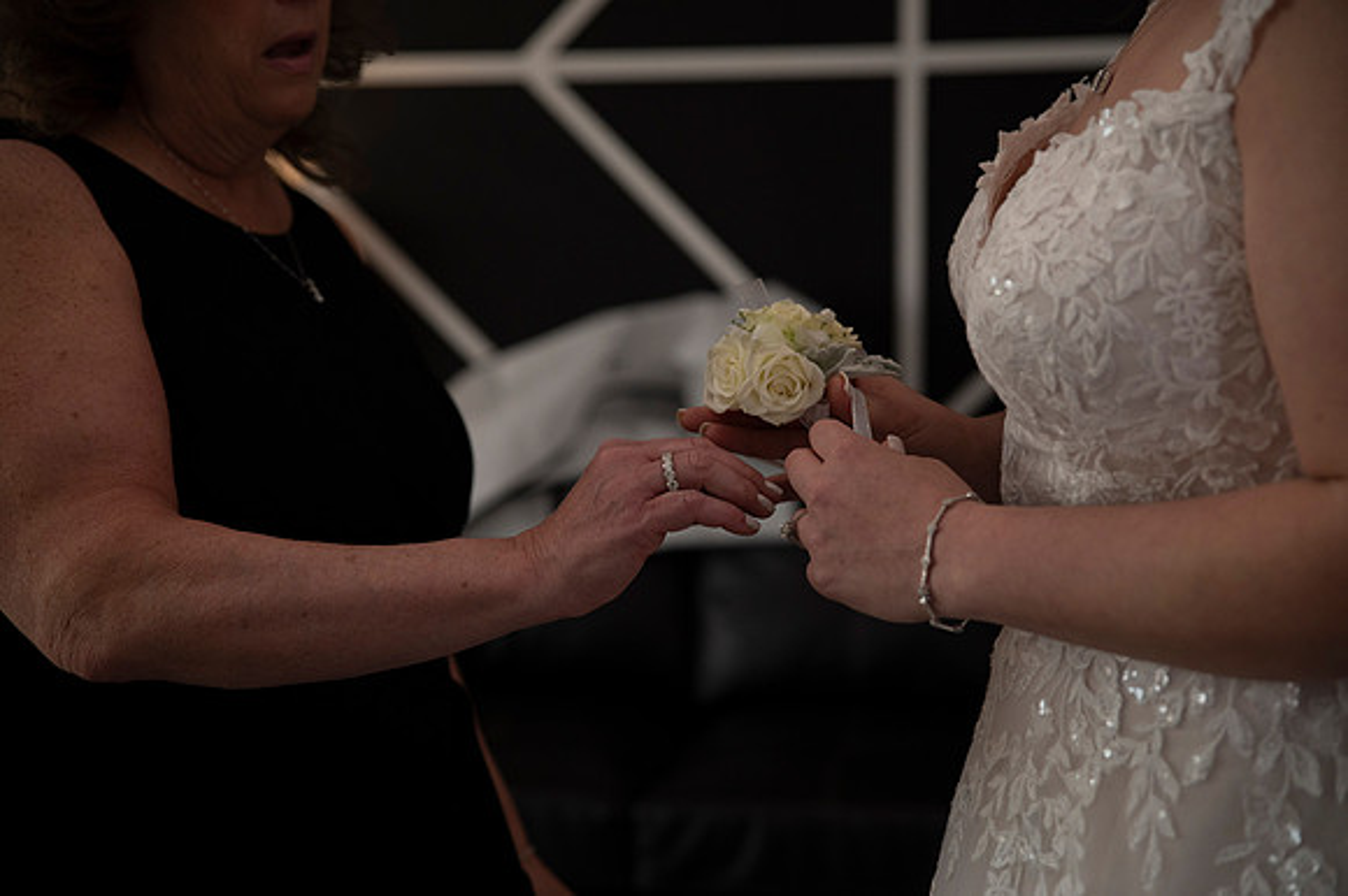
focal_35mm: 65
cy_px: 448
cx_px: 674
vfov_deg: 20.9
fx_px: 2432
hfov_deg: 31.0
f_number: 2.8
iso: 1600
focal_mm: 65
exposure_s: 1/1600
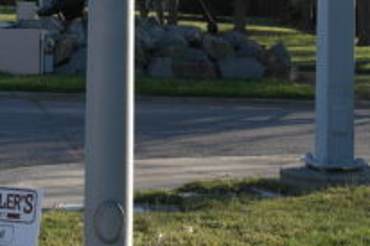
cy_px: -43
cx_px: 110
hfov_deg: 18.2
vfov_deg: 12.0
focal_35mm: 112
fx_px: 1150
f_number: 6.3
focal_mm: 20
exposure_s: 1/250
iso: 100
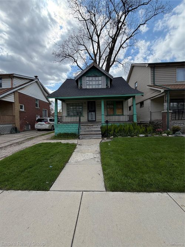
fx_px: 100
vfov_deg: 102.1
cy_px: 124
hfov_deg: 85.7
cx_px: 92
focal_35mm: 14
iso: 25
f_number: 2.2
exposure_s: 1/864
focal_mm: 2.22
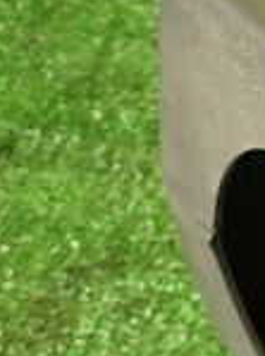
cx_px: 630
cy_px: 208
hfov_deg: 11.9
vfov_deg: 19.5
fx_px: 1035
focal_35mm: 101
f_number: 2
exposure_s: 1/30
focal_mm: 4.5
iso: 250
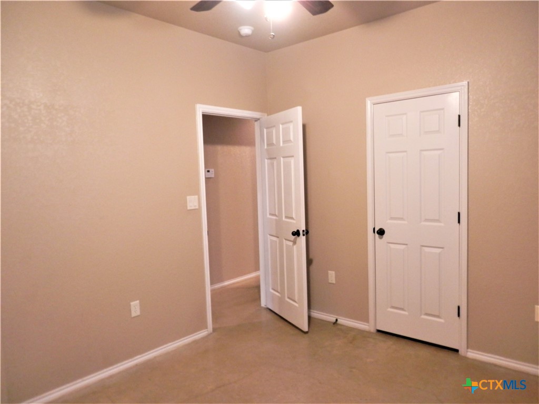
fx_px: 389
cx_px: 270
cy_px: 202
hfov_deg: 69.4
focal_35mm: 25
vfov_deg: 54.9
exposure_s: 1/15
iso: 200
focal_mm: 4.5
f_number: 3
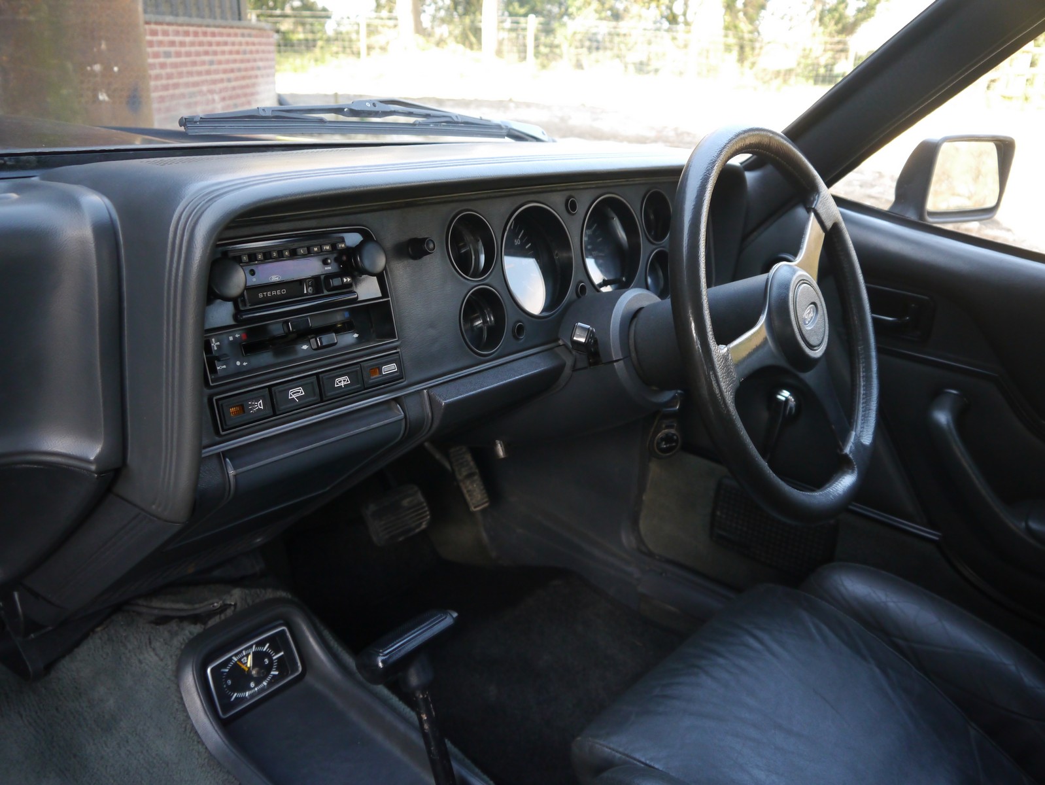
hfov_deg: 56.8
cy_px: 392
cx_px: 522
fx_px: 966
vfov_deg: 44.2
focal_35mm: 32
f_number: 3.8
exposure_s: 1/60
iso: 640
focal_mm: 16
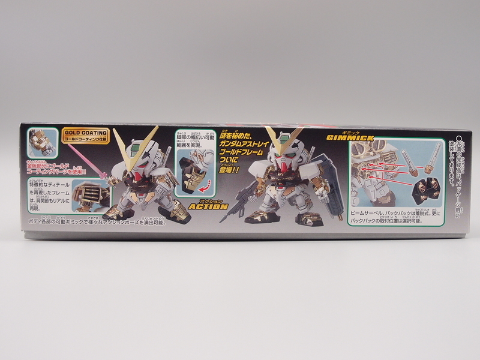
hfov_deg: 45.8
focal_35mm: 41
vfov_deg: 35.1
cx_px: 240
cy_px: 180
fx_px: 569
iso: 100
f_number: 2.5
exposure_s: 1/125
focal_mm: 8.99
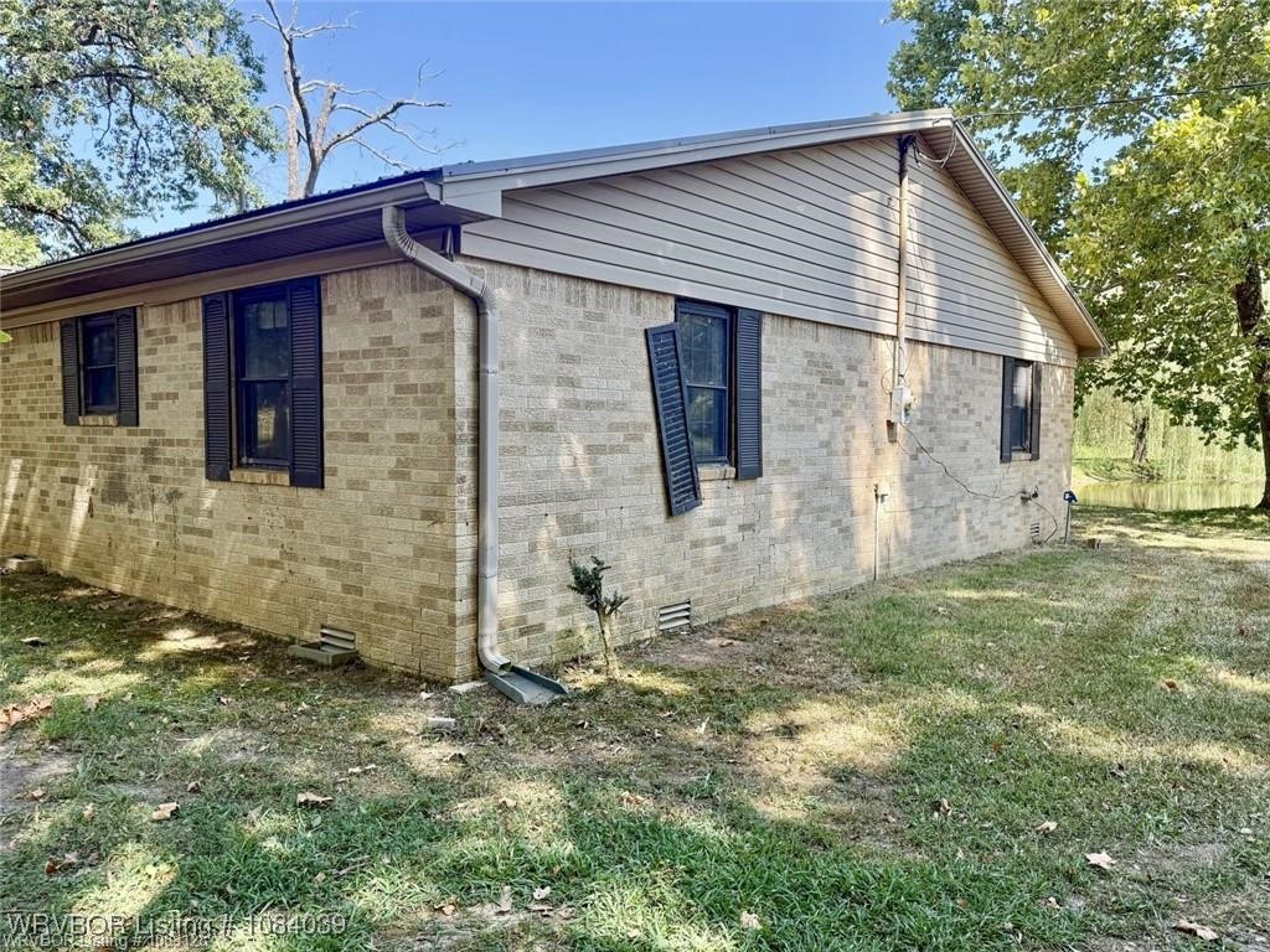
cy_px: 476
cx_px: 635
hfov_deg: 71.6
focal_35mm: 24
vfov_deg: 56.8
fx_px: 881
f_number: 1.78
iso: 100
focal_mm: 6.76
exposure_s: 1/888
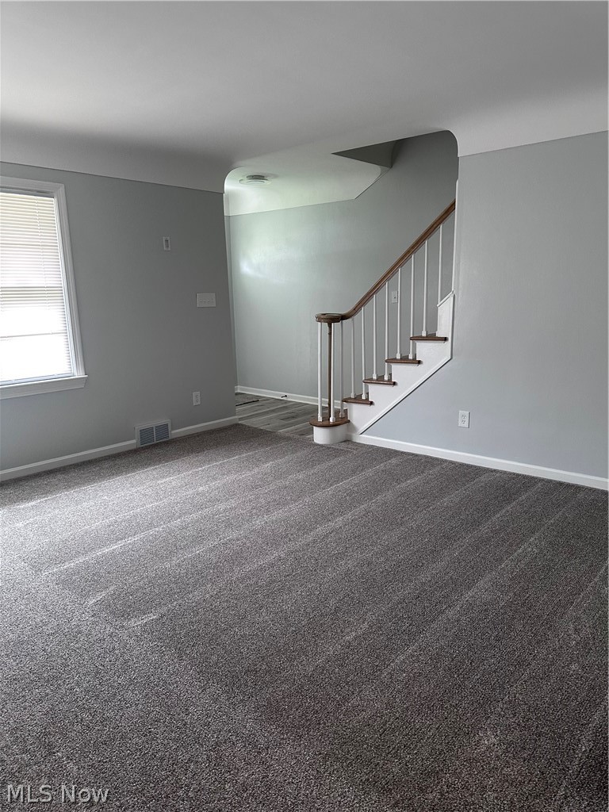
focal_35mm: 24
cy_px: 406
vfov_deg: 71.6
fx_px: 563
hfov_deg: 56.8
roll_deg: +1.1
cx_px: 304
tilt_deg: -11.8
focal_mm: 6.86
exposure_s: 1/120
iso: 250
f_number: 1.78
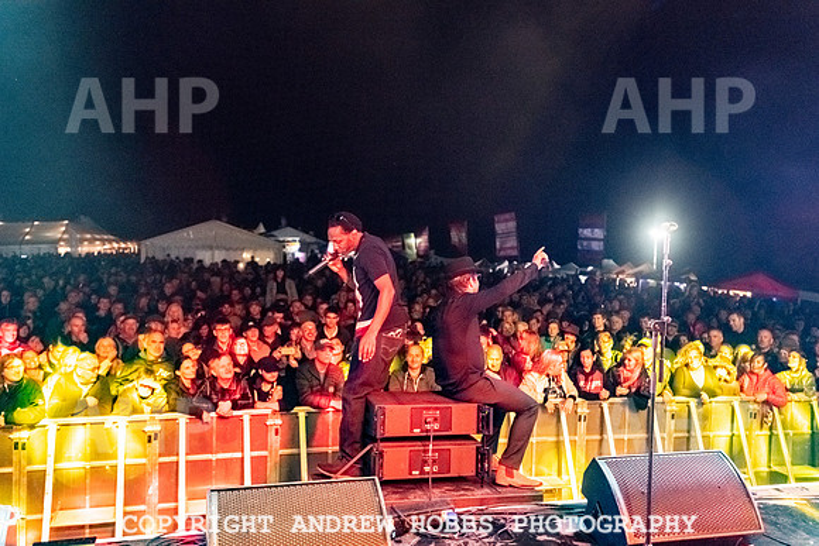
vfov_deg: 37.5
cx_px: 410
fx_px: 805
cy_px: 273
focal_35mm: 35
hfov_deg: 53.9
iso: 8000
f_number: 4
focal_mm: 35
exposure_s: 1/400
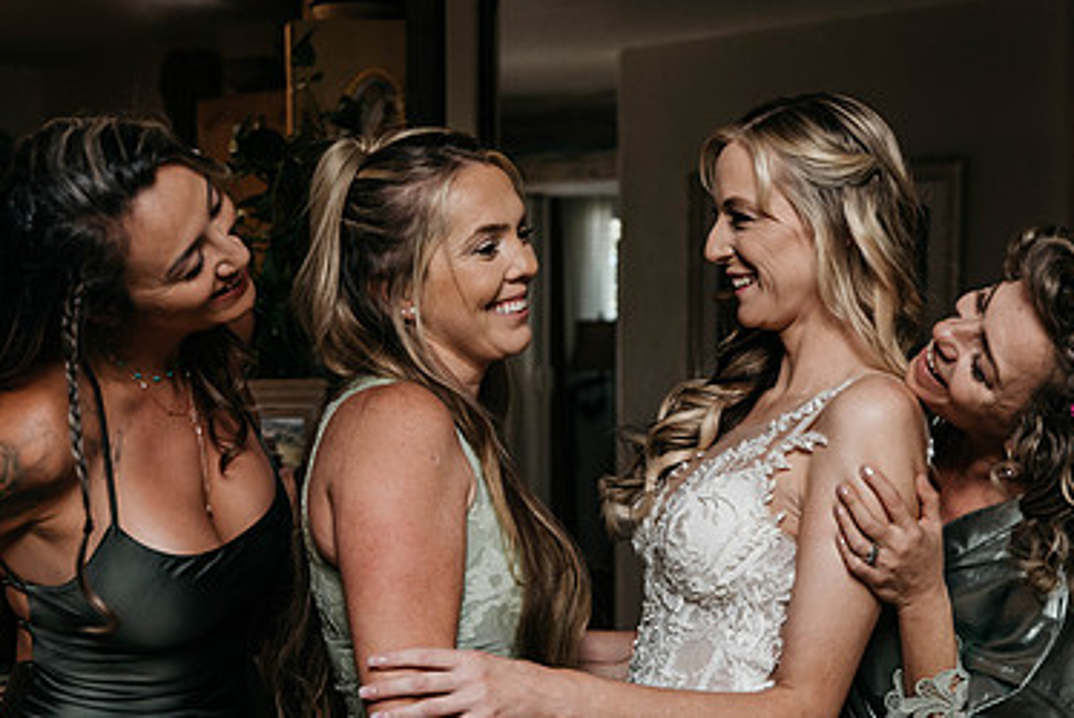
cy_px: 484
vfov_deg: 21.9
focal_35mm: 62
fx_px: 1851
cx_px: 571
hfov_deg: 32.3
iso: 1000
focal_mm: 40
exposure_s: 1/640
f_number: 2.8
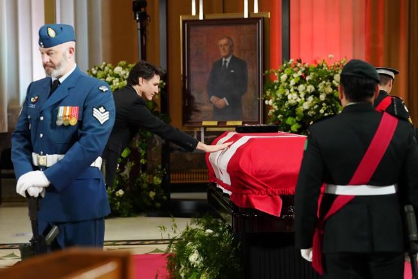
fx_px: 998
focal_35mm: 86
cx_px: 209
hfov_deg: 23.7
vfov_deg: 15.9
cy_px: 140
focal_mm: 86
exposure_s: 1/250
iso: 6400
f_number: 4
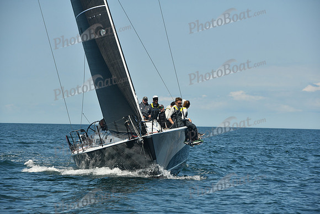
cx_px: 160
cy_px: 107
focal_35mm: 185
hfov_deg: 11.1
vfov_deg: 7.4
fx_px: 1645
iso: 320
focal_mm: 185
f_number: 9
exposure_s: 1/640
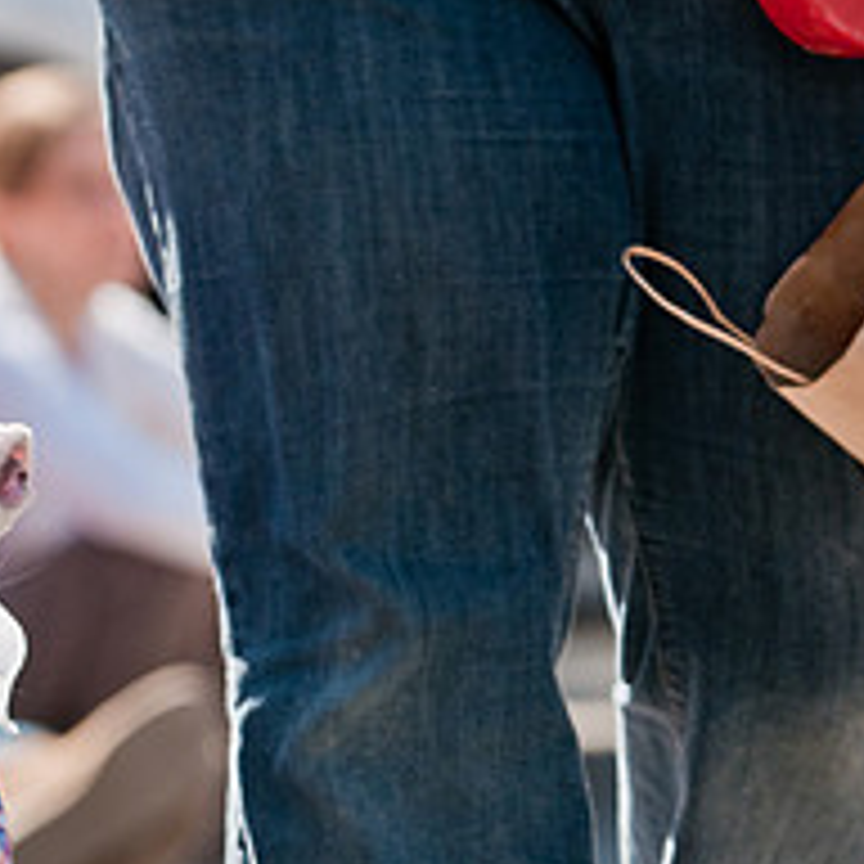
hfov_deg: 3.4
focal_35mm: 520
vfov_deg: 3.4
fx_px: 14692
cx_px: 68
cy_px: 641
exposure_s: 1/1000
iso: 200
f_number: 4
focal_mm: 135
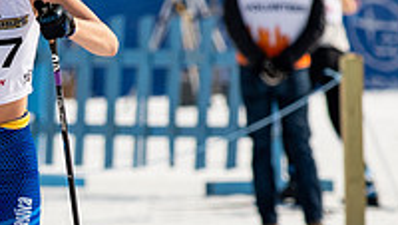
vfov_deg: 0.9
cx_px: -32
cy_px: 210
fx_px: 14431
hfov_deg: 1.6
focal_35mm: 1366
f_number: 6.3
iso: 400
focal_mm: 300
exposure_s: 1/2000
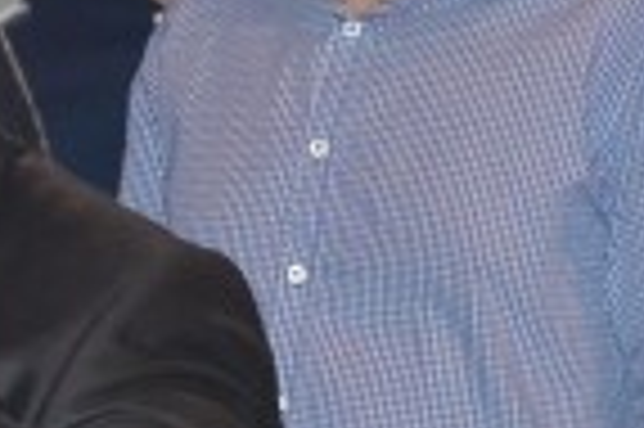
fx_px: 6813
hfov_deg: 5.4
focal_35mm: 381
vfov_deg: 3.6
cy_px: 410
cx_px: -23
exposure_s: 1/60
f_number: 5.6
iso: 3200
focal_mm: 55
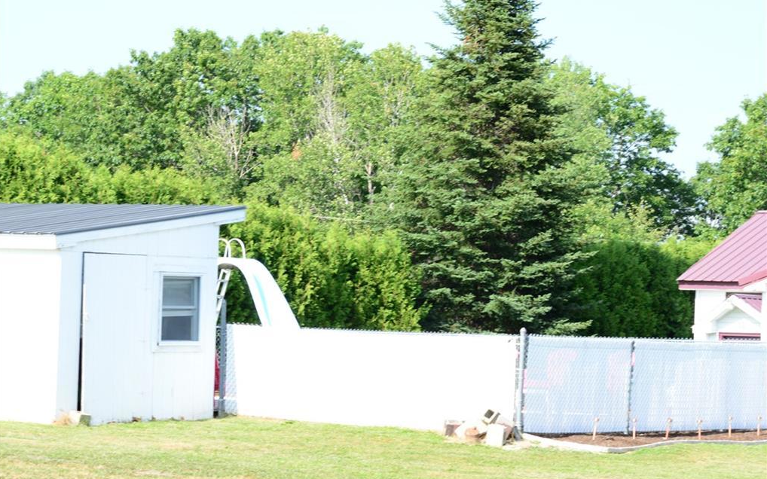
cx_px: 382
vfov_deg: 10.0
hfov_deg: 16.0
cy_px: 243
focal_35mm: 131
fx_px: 2728
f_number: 13
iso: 200
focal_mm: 85
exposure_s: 1/80
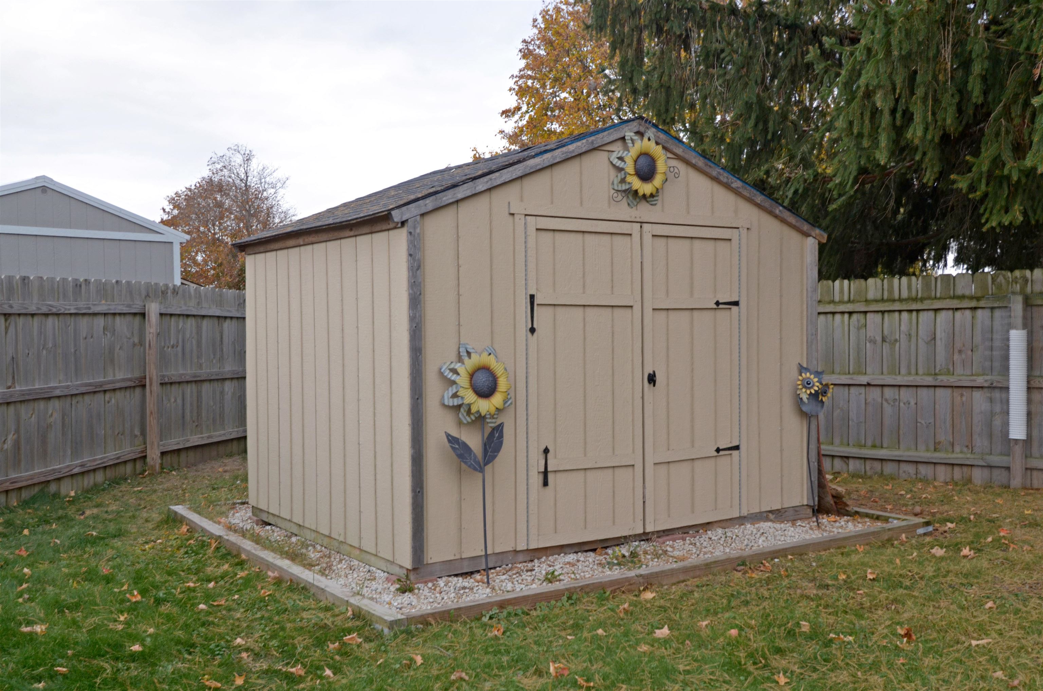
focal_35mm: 36
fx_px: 1041
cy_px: 346
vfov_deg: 36.7
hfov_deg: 53.2
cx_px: 522
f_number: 8
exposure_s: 1/50
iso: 400
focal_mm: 24
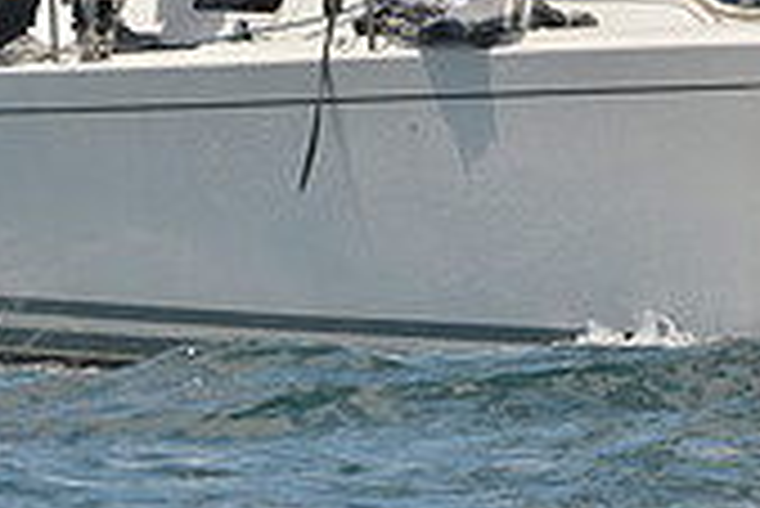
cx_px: 459
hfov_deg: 2.7
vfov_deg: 1.8
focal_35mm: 753
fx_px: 15910
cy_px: -312
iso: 280
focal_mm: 220
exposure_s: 1/800
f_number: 10
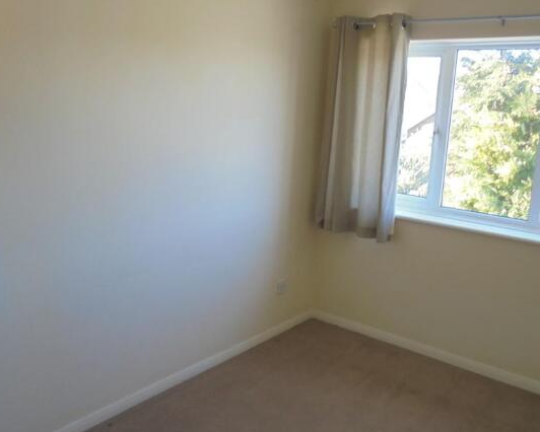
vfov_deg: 47.1
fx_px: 496
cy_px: 221
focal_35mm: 31
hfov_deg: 57.1
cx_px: 284
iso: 100
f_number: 3.7
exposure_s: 1/30
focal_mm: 5.3
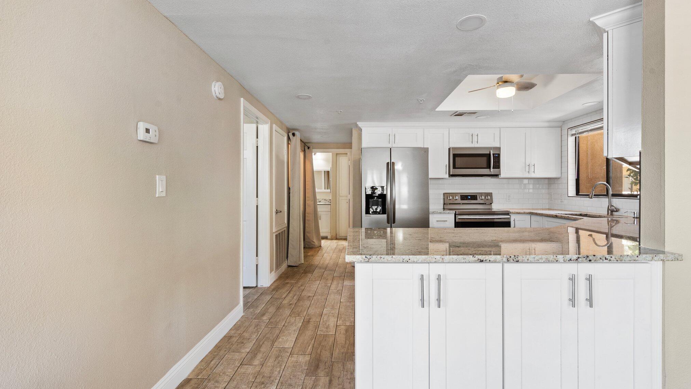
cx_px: 350
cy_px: 194
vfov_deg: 63.9
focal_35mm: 17
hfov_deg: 95.9
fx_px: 311
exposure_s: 1/4
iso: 400
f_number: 8
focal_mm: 16
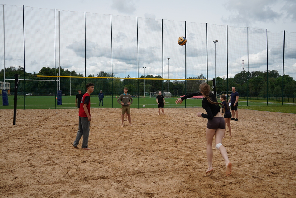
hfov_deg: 61.9
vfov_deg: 43.6
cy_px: 99
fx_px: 247
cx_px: 148
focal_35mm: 30
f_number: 4
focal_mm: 20
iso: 200
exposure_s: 1/2000
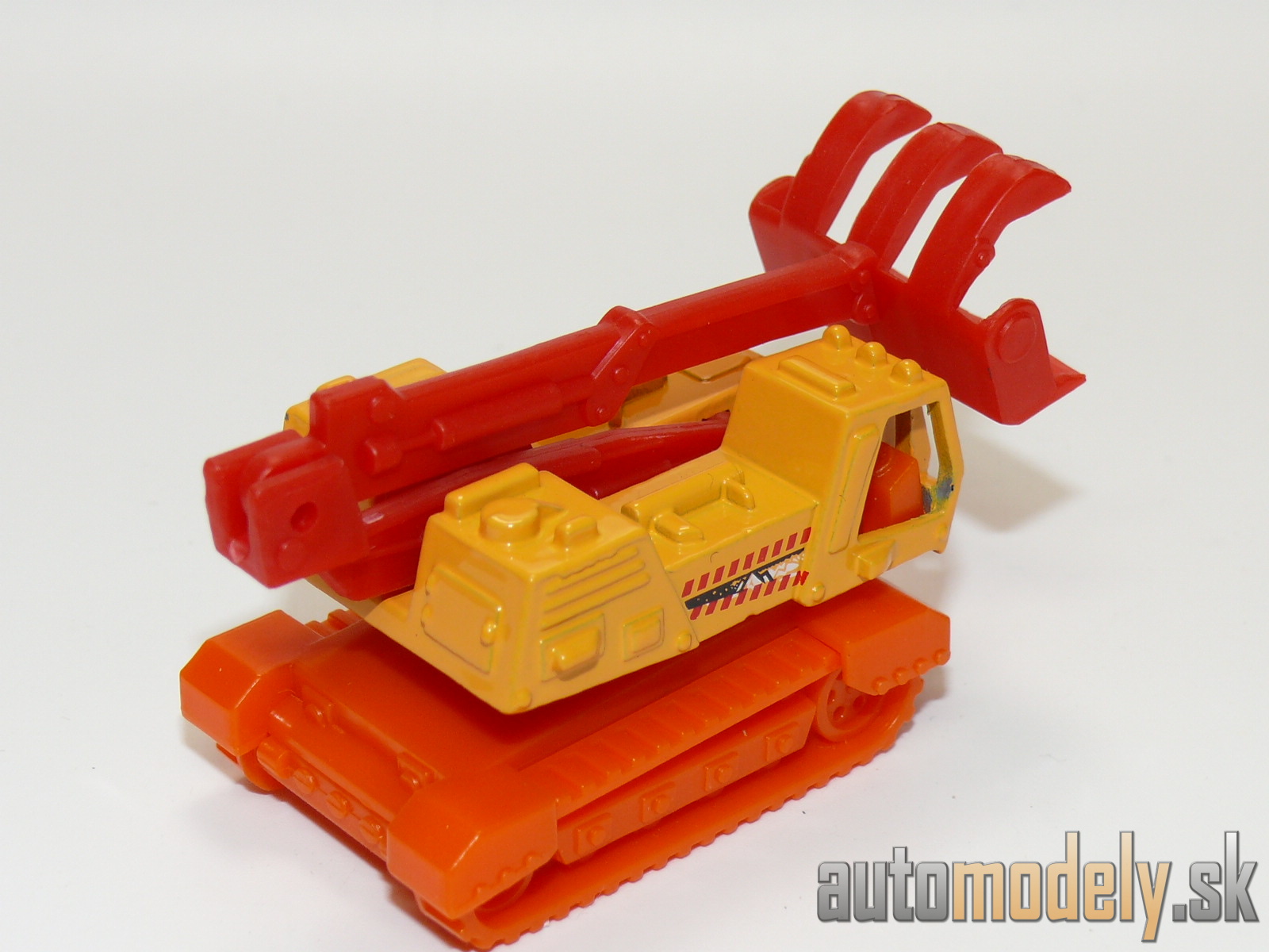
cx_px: 634
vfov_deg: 16.6
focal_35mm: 89
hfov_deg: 22.0
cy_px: 476
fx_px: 3263
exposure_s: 1/30
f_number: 4
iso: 100
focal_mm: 12.5
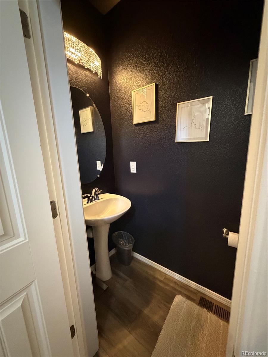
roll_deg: +2.6
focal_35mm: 14
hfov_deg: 85.7
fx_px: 145
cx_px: 134
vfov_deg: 102.1
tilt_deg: -9.5
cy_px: 178
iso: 1250
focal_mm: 2.22
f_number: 2.2
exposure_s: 1/40
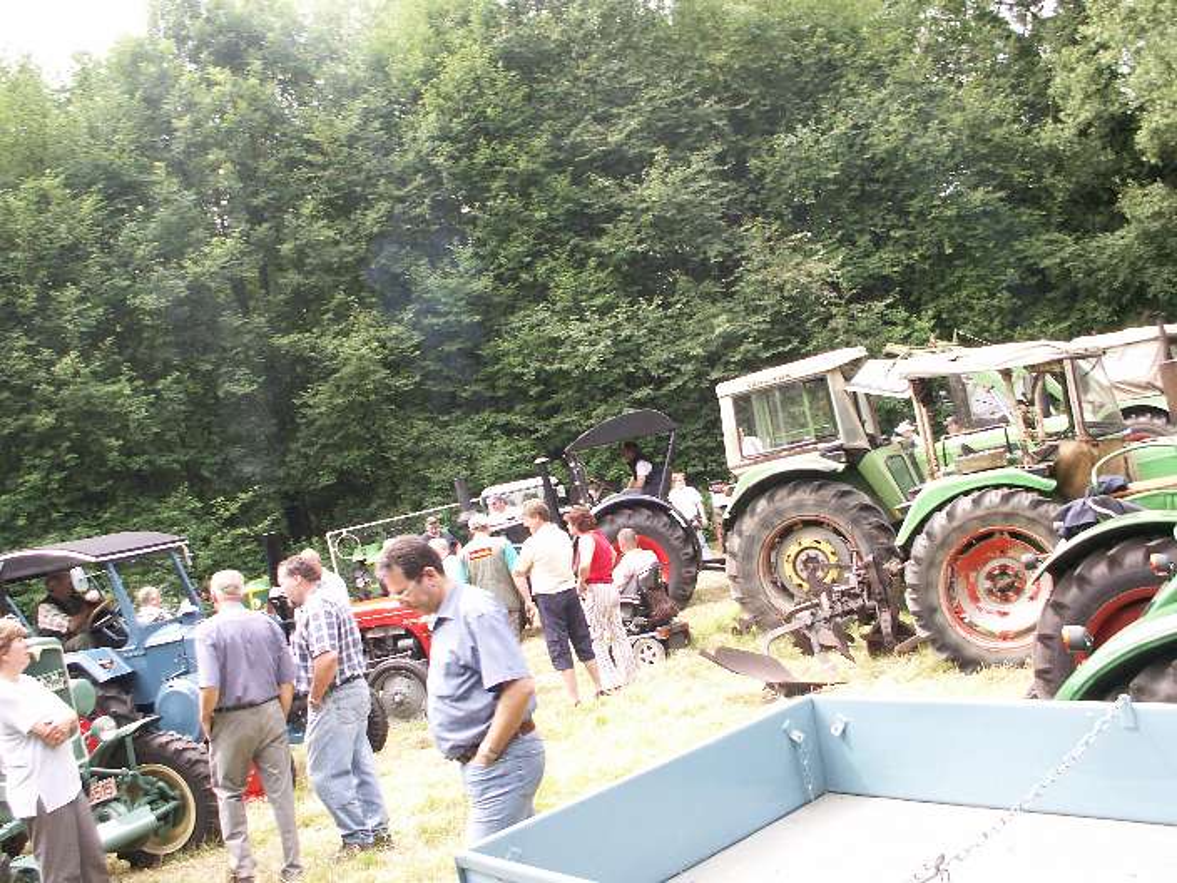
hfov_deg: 52.6
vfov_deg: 40.7
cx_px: 588
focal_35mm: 35
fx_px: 1190
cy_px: 442
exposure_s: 1/80
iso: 50
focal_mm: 5.86
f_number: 3.5
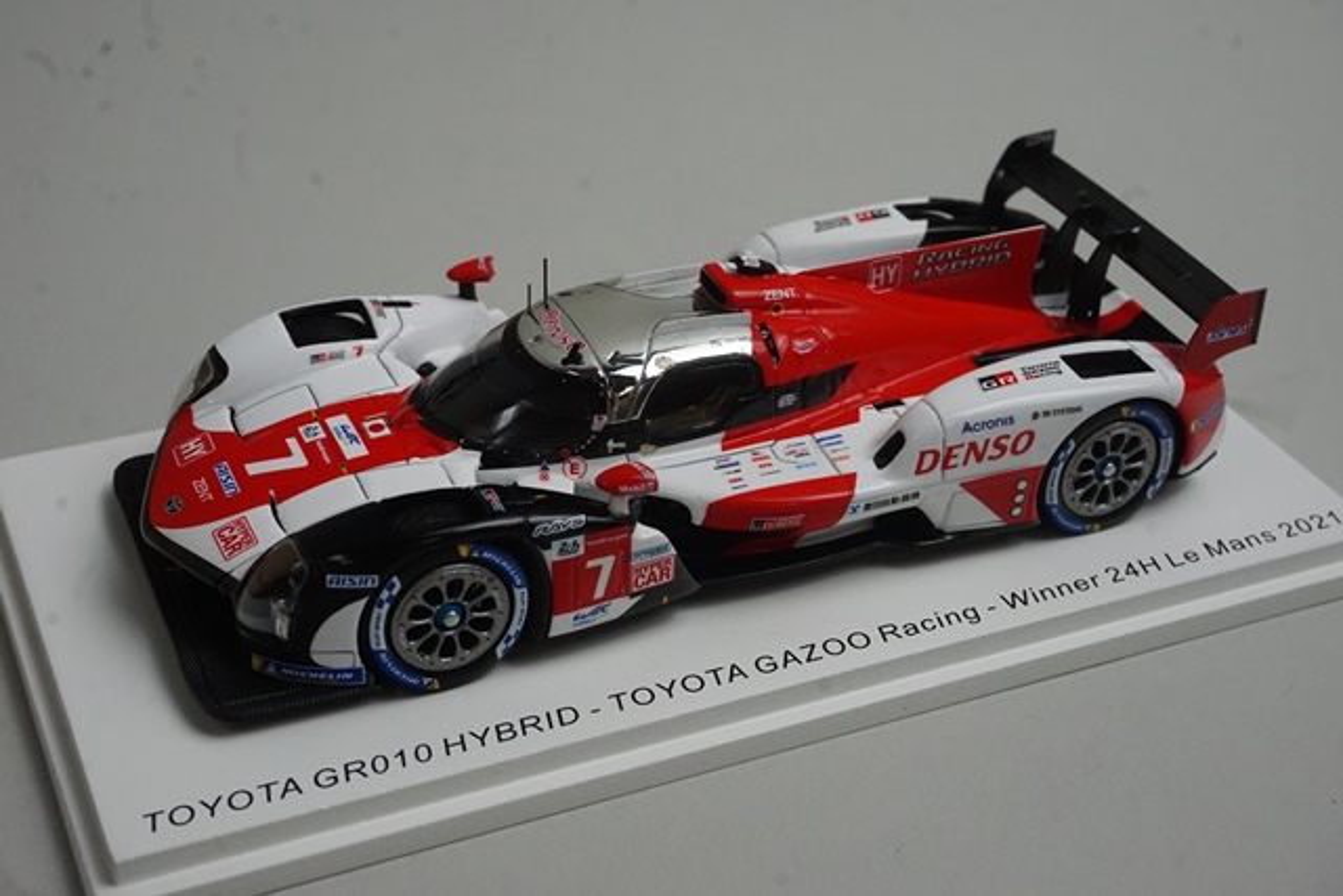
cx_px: 672
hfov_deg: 36.9
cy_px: 448
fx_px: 2015
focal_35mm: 54
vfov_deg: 25.1
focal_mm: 36
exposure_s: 1/125
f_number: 13
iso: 3200
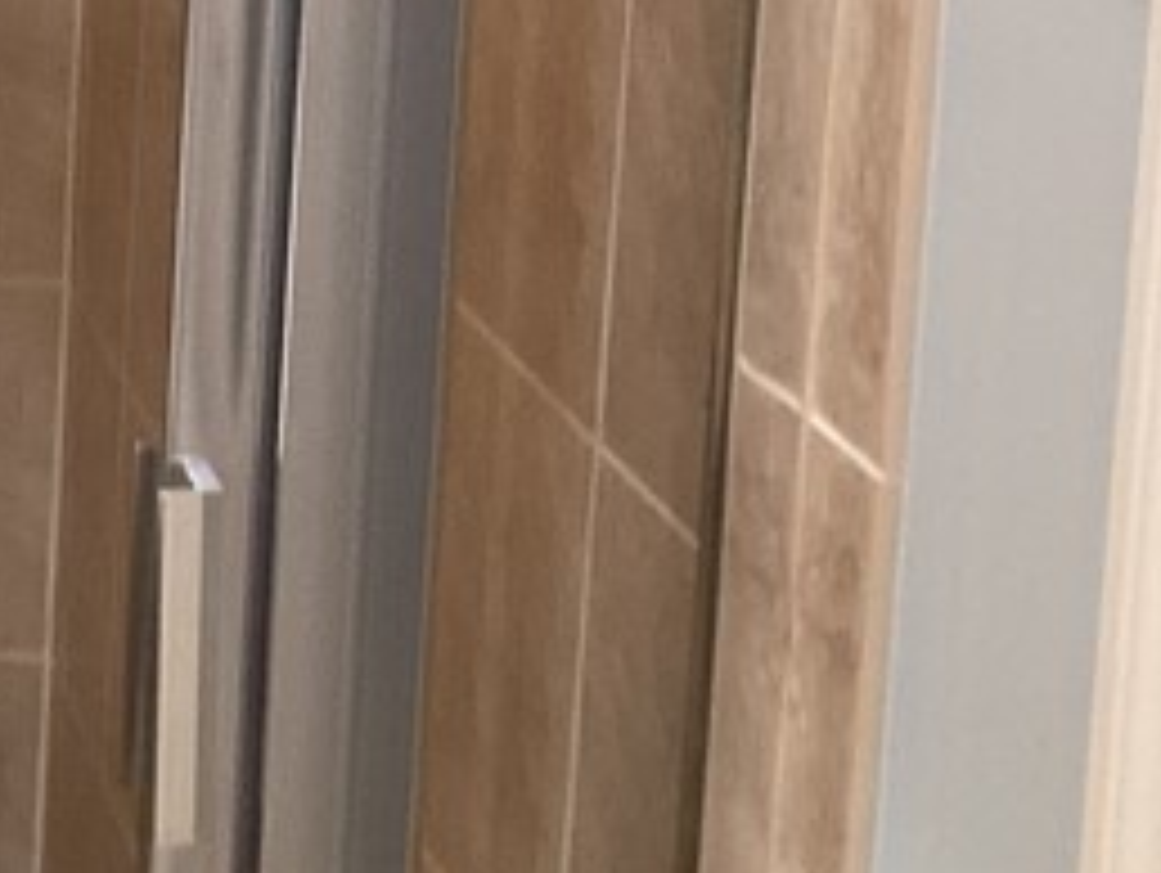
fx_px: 4129
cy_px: -441
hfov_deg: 14.2
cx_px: -891
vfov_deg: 11.6
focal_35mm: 123
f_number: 2.4
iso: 160
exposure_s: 1/60
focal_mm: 3.3
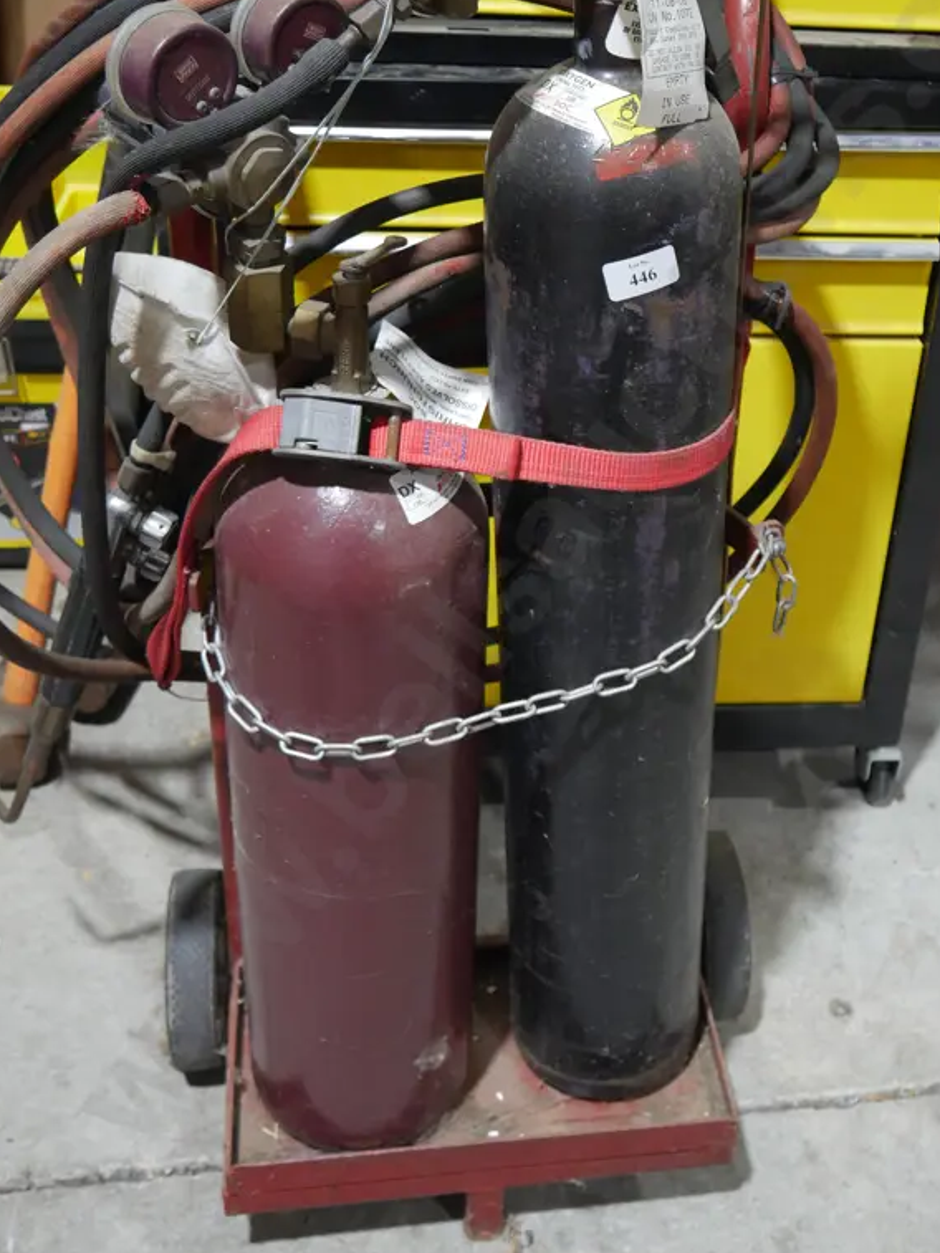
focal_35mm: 46
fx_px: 1665
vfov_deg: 40.9
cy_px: 455
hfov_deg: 31.3
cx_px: 615
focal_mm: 17
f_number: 4
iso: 500
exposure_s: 1/60
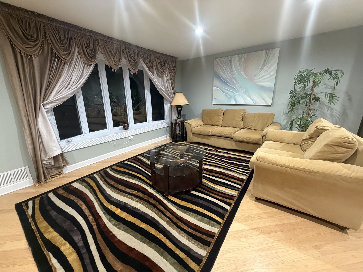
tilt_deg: -15.1
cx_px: 182
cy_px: 136
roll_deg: +1.1
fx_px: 147
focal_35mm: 14
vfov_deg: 85.7
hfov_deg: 102.1
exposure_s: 1/60
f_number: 2.2
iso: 500
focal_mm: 2.22
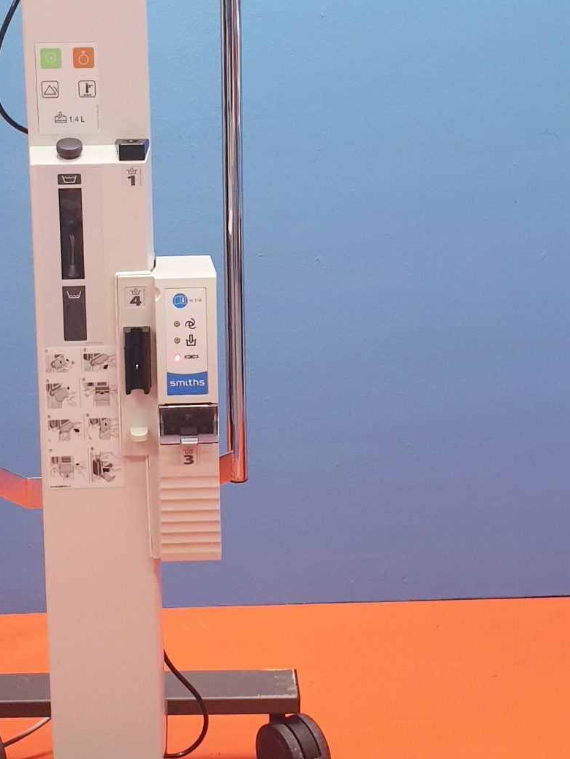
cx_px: 186
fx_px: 1405
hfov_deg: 22.8
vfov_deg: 29.9
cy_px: 209
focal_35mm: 64
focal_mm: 4.3
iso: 320
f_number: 2.4
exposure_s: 1/50
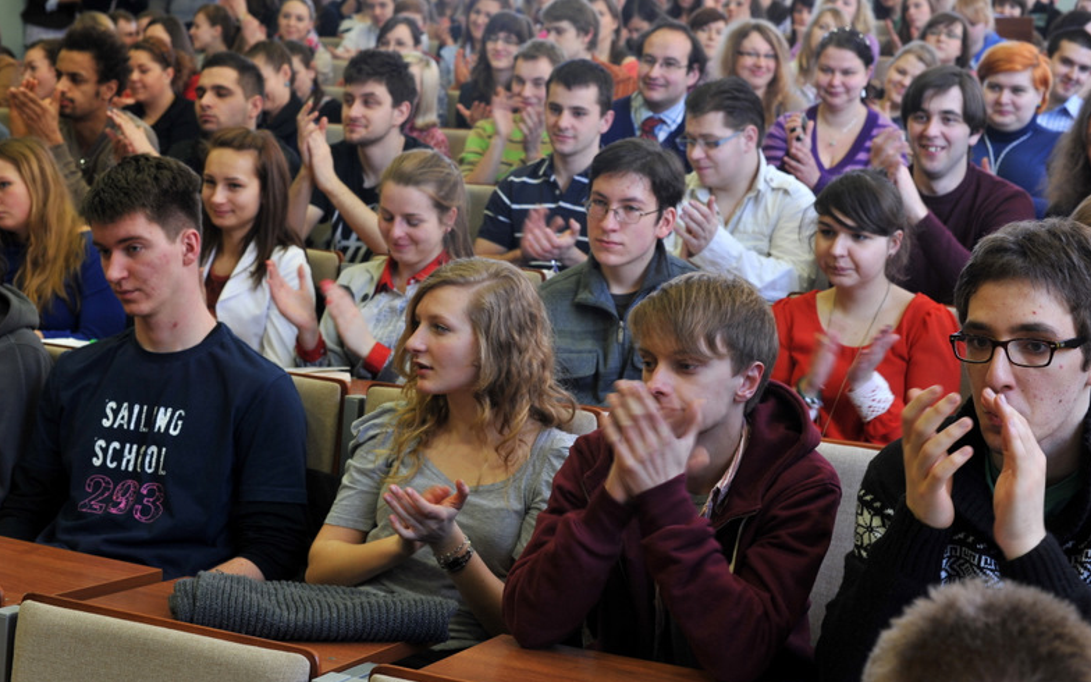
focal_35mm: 52
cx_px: 540
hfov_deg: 38.9
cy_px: 326
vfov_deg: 24.9
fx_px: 1546
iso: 640
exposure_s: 1/60
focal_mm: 50
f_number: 6.3
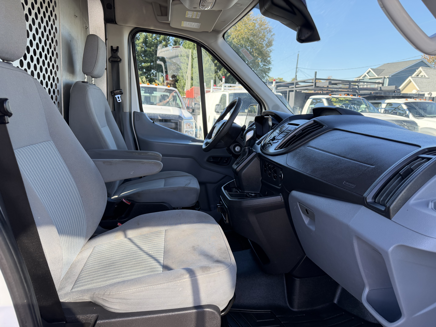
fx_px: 302
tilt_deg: -11.2
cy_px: 164
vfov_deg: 56.8
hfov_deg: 71.6
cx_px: 218
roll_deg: -1.6
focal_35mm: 24
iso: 100
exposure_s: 1/517
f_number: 1.78
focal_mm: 6.76
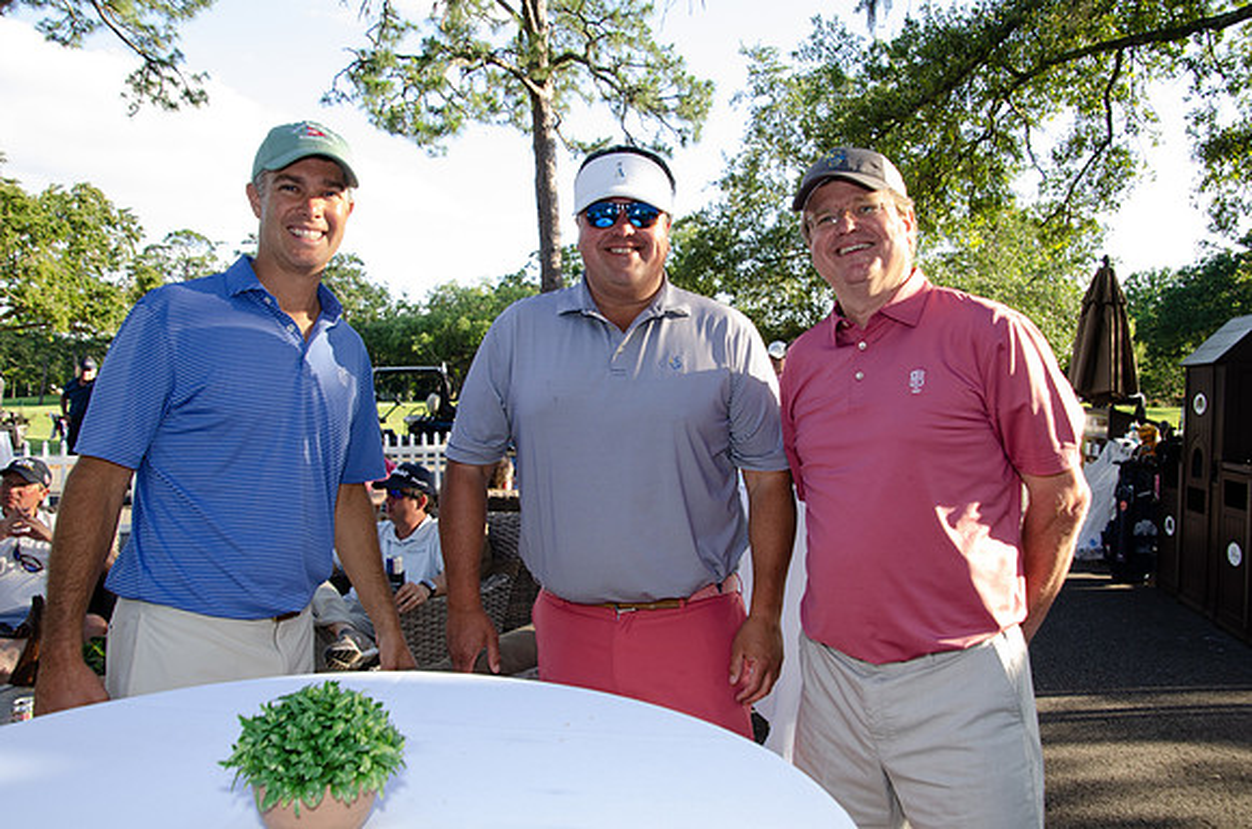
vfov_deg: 47.7
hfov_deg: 67.5
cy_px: 414
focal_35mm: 27
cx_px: 626
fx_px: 937
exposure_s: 1/160
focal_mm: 18
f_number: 6.3
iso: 400
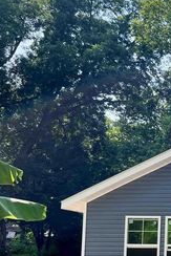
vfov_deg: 27.8
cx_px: 302
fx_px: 505
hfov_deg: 16.3
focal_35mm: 71
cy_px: 209
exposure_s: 1/2841
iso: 50
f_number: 1.5
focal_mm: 5.7
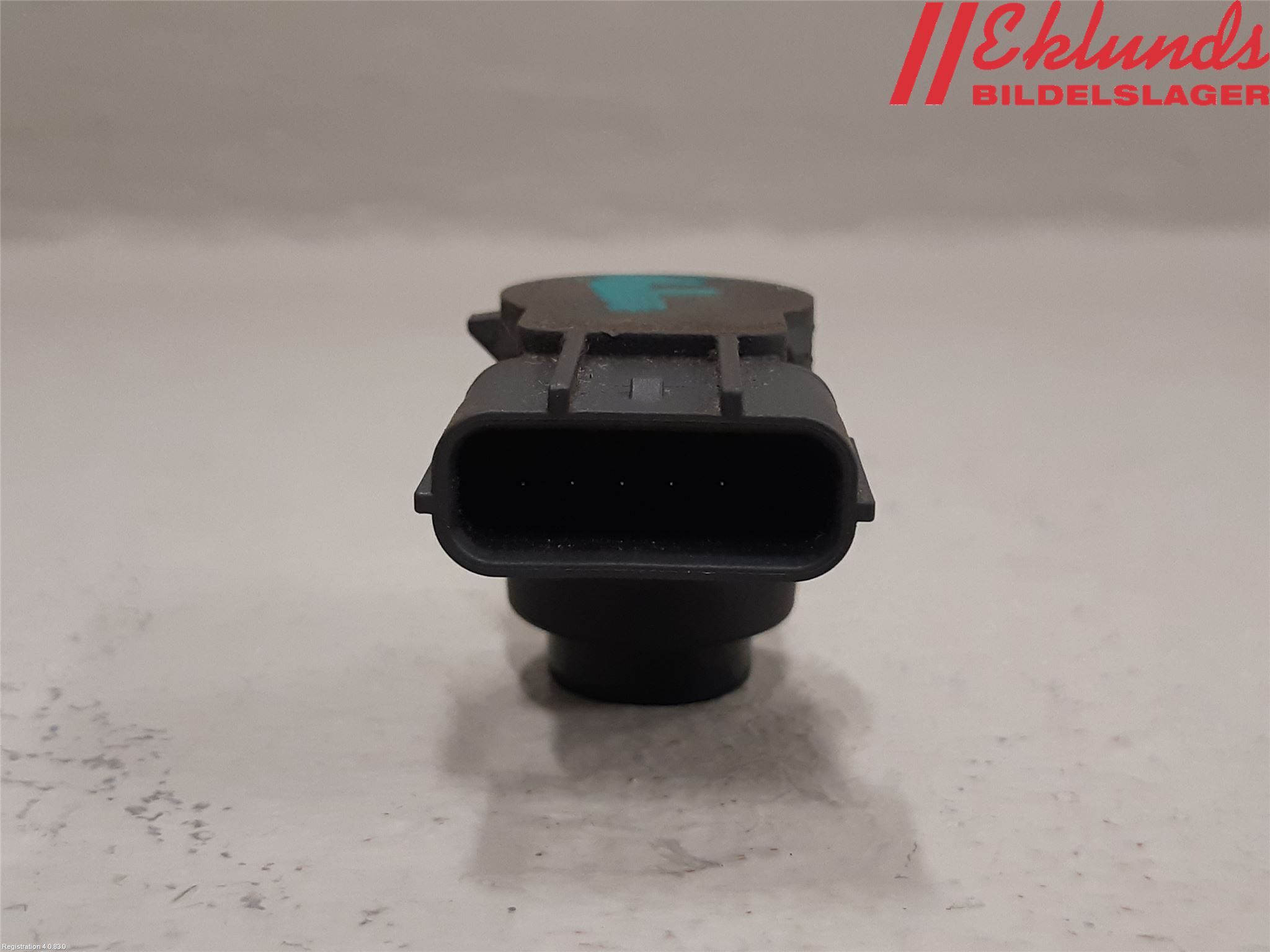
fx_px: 954
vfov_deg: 53.1
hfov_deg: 67.3
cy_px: 476
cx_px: 635
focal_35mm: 26
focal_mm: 3.93
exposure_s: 1/50
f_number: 1.7
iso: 125
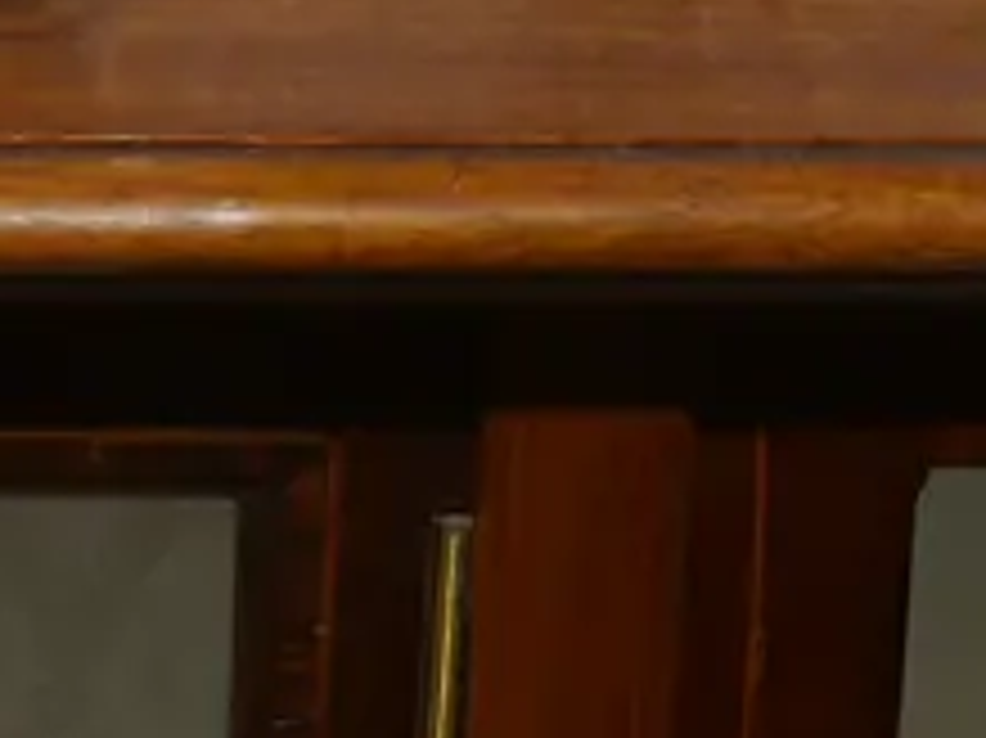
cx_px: 68
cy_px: -675
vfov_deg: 8.0
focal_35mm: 178
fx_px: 5067
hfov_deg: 11.0
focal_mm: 19
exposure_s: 1/60
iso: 320
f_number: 4.5
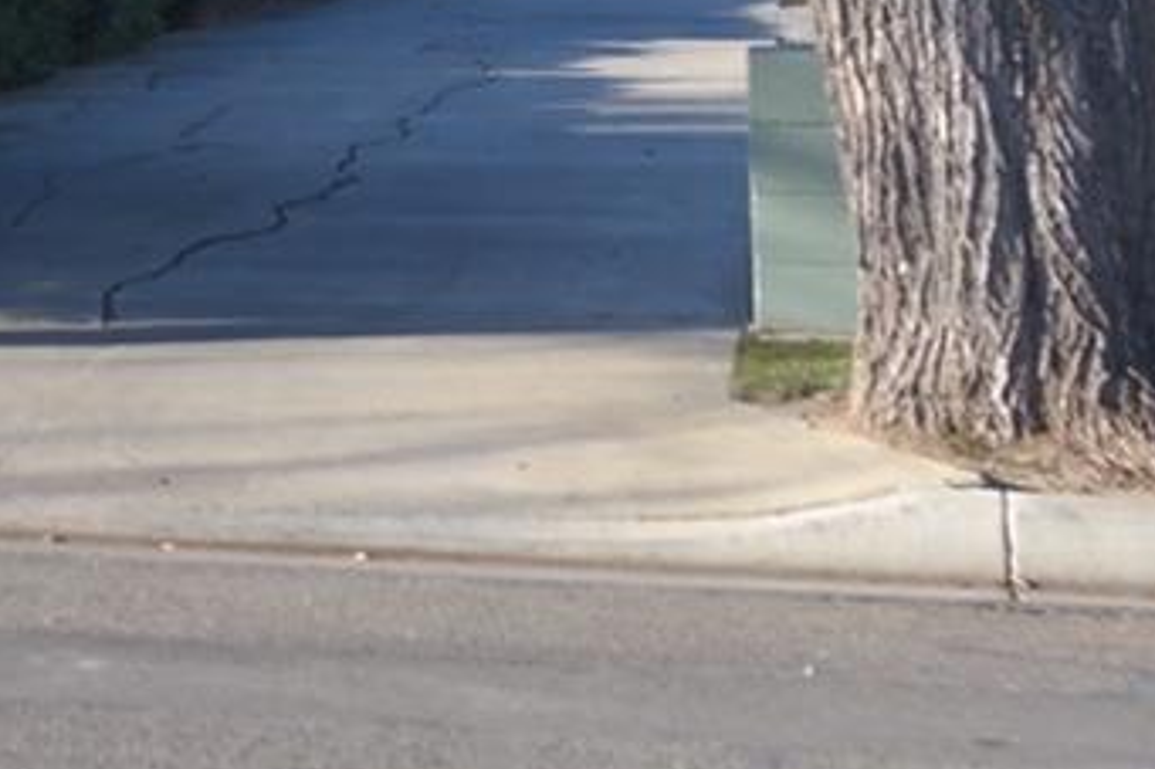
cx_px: -884
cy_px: -302
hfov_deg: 13.9
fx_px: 4233
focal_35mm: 132
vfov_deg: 10.1
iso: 100
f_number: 5
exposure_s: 1/160
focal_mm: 20
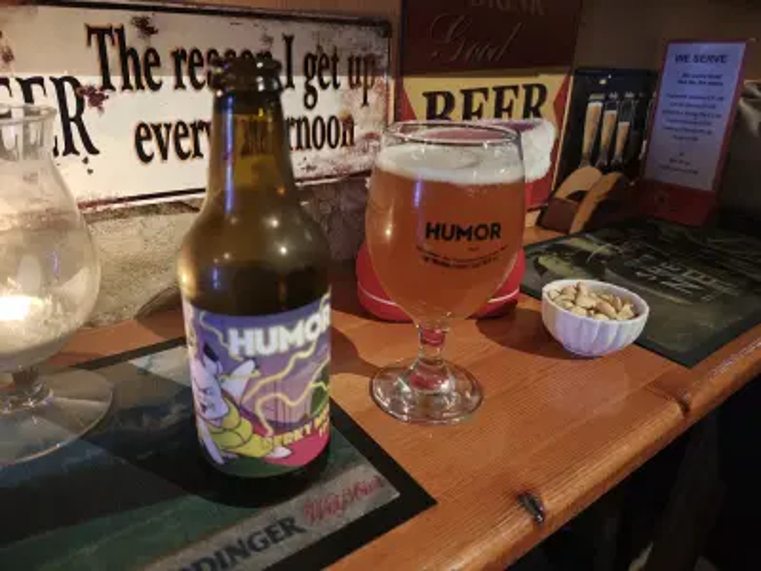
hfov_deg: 73.9
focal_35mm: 23
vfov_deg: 58.9
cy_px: 286
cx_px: 380
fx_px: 506
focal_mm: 6.57
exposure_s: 1/20
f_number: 1.6
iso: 7750
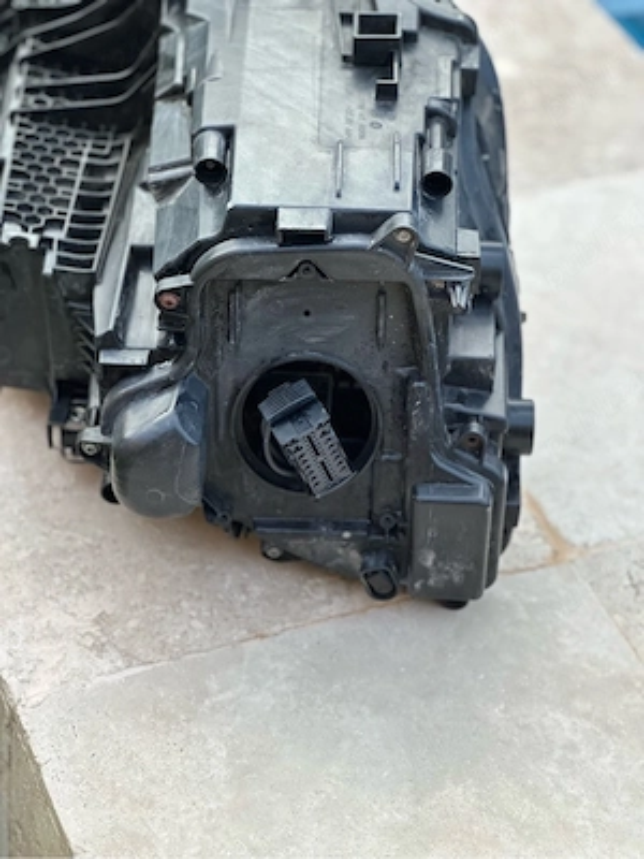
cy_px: 430
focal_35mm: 77
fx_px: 1910
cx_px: 322
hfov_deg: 19.1
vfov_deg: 25.3
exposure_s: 1/121
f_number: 2.8
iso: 100
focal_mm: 9
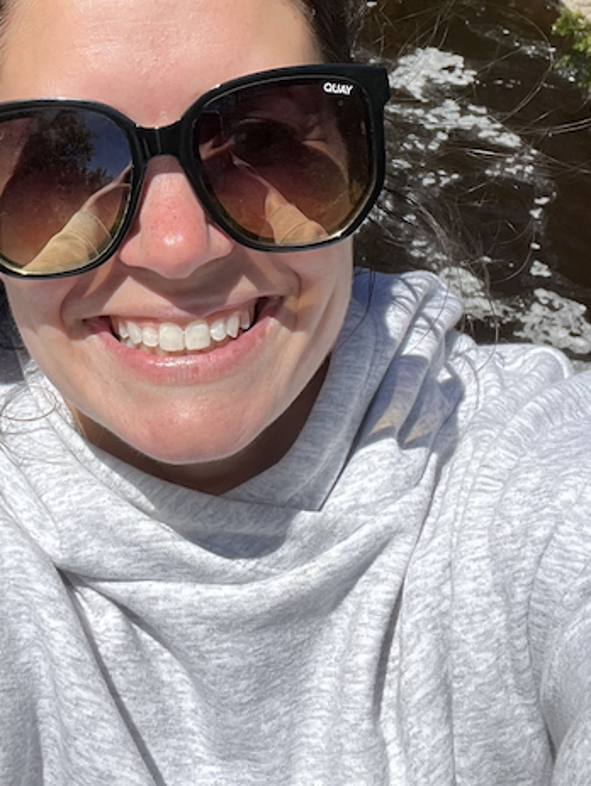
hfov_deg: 23.8
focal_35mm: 60
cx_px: 64
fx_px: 1364
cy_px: 27
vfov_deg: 30.2
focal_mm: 2.71
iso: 32
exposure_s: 1/667
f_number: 2.2
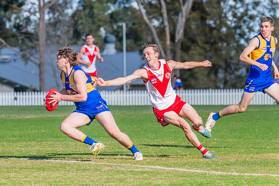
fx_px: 3352
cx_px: 97
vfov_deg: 3.2
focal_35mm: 432
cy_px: 99
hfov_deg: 4.8
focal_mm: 330
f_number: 10
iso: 800
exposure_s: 1/1250
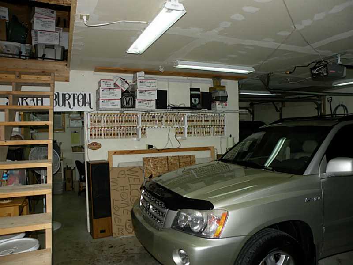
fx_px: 275
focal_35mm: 27
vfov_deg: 51.4
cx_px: 176
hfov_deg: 65.3
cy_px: 132
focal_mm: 4.7
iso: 64
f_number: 2.8
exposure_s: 1/250
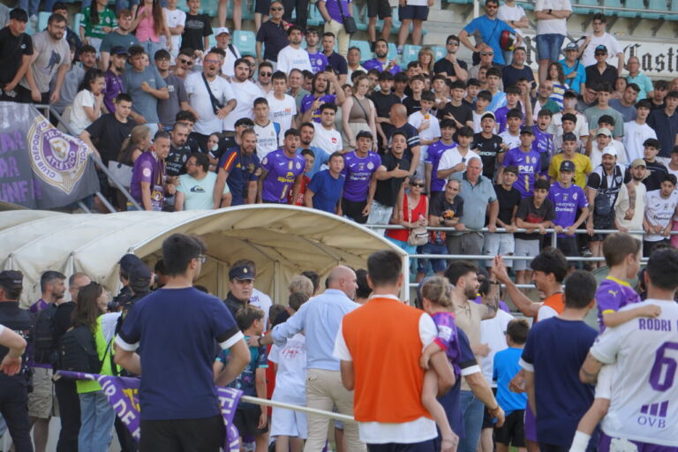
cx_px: 339
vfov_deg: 8.6
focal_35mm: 159
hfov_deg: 12.9
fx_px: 2994
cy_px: 226
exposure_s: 1/200
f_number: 5.6
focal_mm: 106
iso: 250
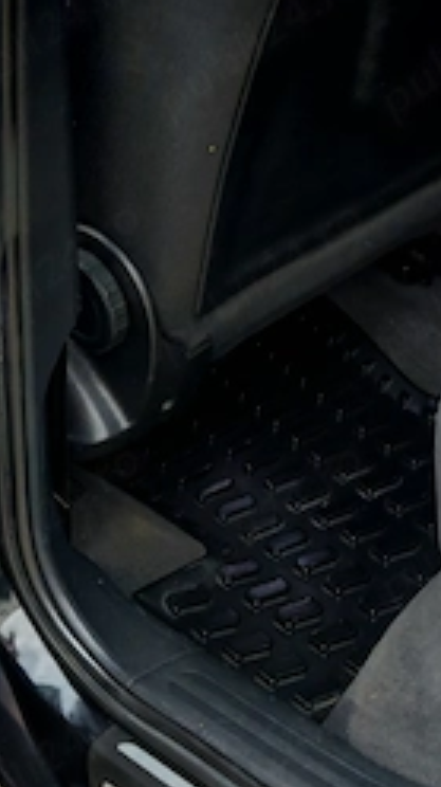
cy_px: 578
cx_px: 371
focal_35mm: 95
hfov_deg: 12.6
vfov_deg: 22.3
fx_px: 1980
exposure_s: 1/50
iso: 320
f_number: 2.8
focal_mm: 6.67
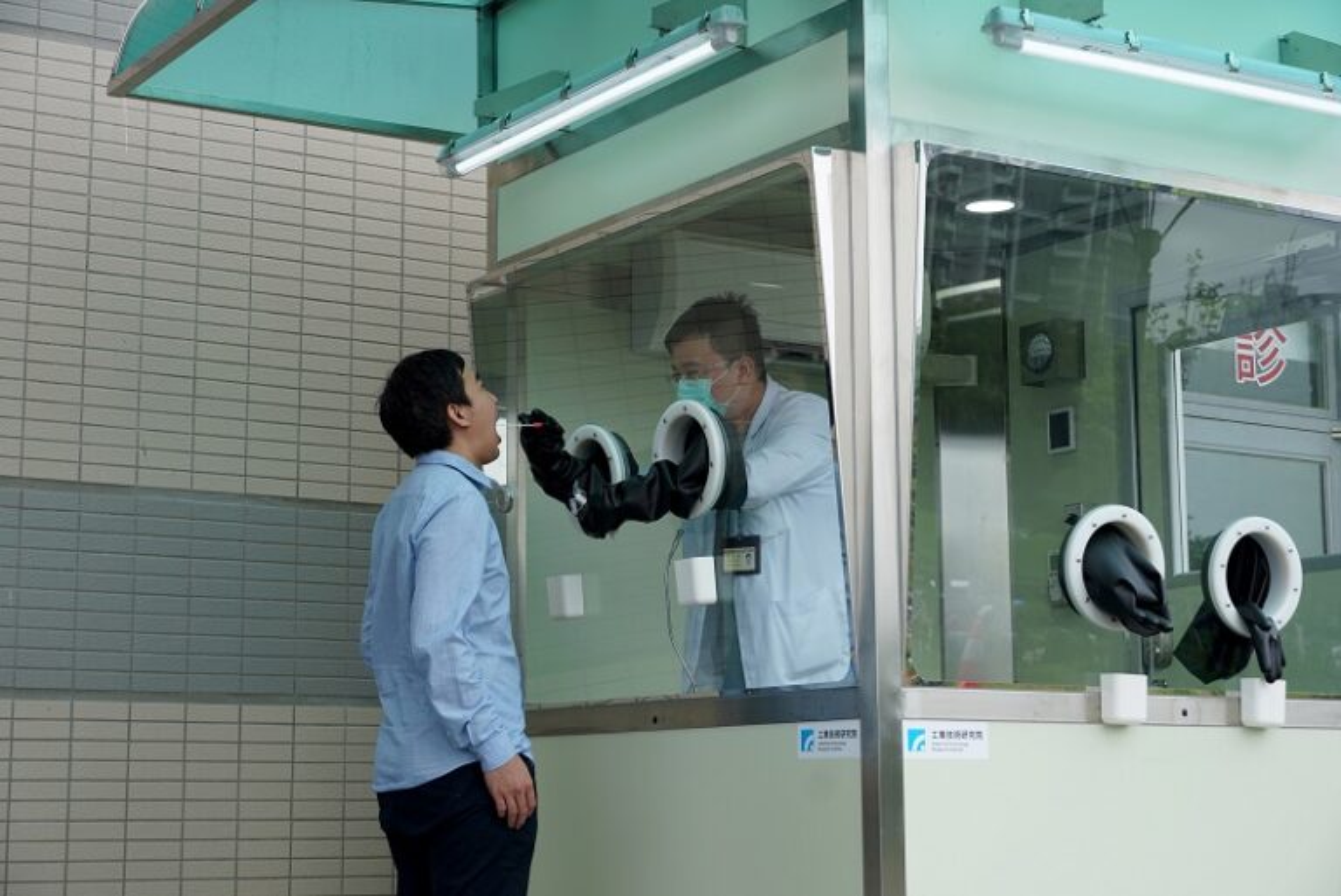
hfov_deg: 31.4
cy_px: 448
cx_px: 670
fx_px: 2385
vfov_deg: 21.3
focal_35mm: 64
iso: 100
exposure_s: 1/200
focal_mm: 43
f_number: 5.6
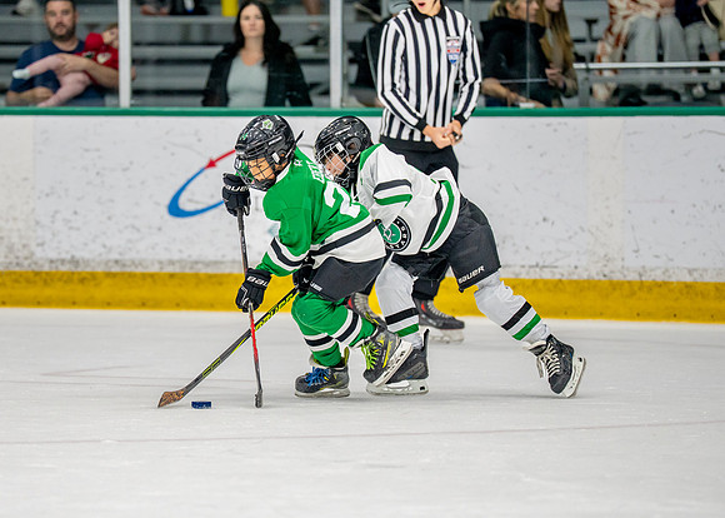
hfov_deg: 7.2
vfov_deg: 5.1
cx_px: 237
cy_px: 274
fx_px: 5766
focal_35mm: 280
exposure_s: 1/1250
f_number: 2.8
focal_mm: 197
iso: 1000
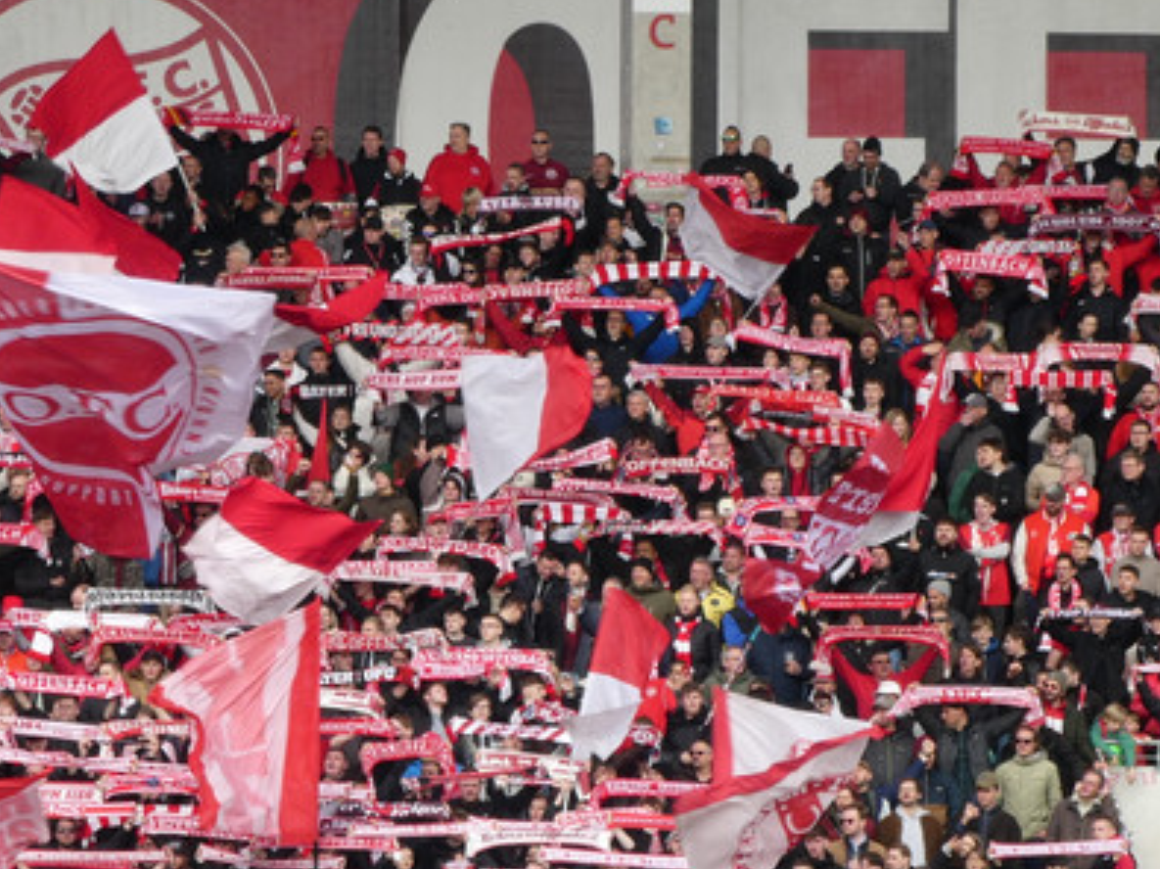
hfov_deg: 5.7
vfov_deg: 4.3
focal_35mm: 347
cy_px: 614
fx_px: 11625
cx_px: 273
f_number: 5.6
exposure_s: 1/100
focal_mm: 38.4
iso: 80
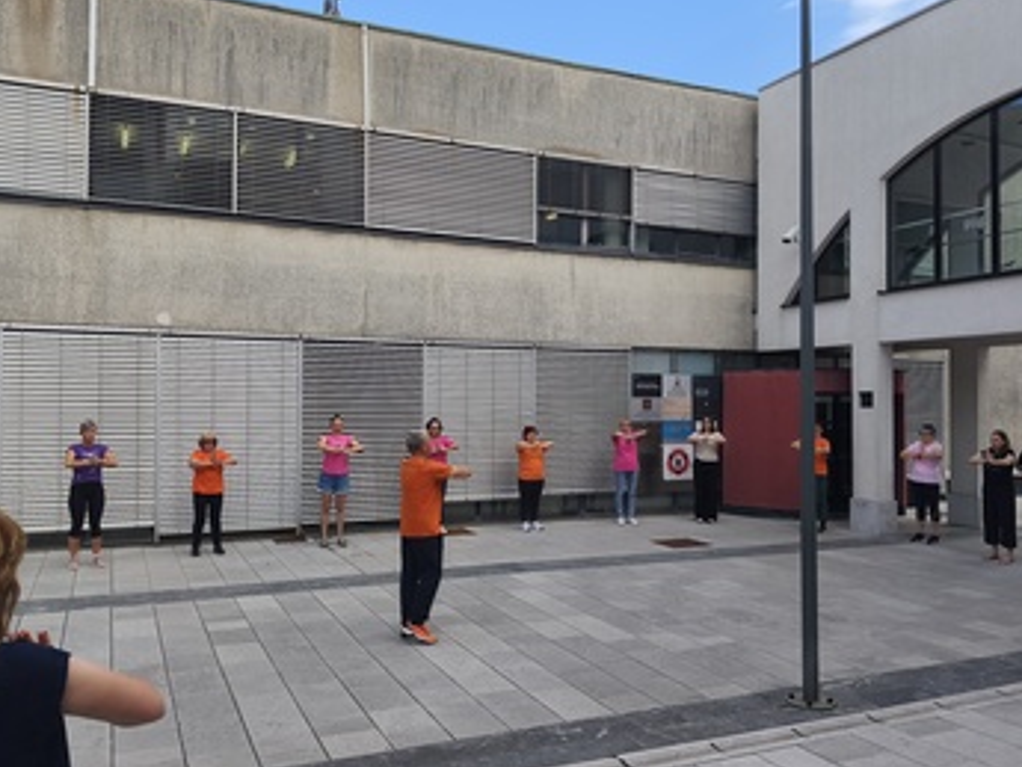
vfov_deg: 46.8
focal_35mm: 30
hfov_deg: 59.8
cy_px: 391
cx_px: 557
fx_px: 886
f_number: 1.65
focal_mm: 6.18
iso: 50
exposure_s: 1/336
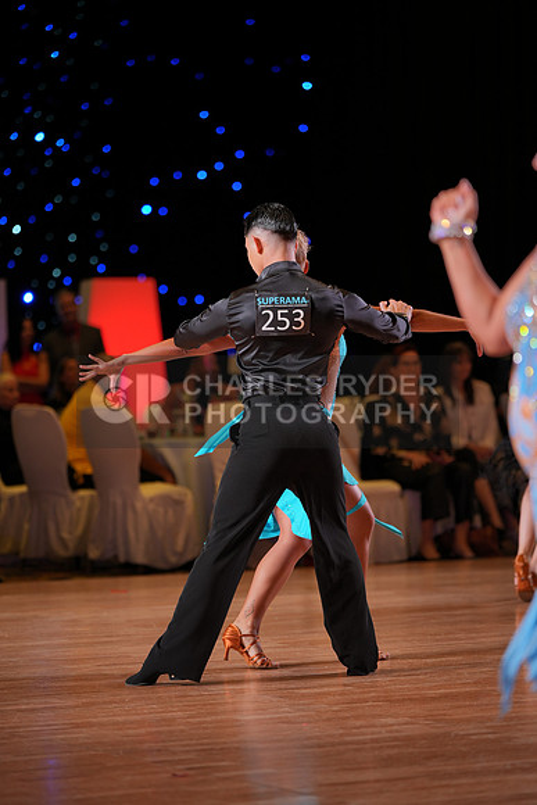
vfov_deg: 14.8
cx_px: 268
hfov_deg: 9.9
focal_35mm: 139
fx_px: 3108
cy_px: 402
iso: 500
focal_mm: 139
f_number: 2.8
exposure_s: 1/400
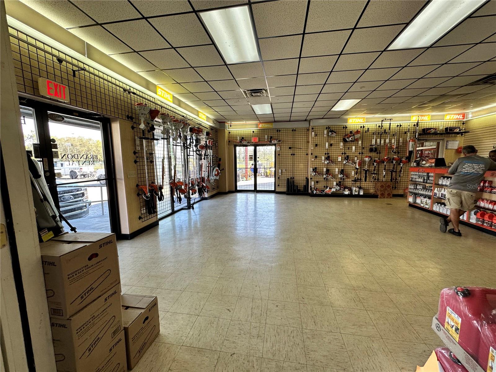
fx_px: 201
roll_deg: +0.1
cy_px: 186
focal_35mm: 14
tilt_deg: -6.9
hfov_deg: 102.1
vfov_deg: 85.7
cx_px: 248
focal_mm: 2.22
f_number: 2.2
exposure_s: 1/120
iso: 100
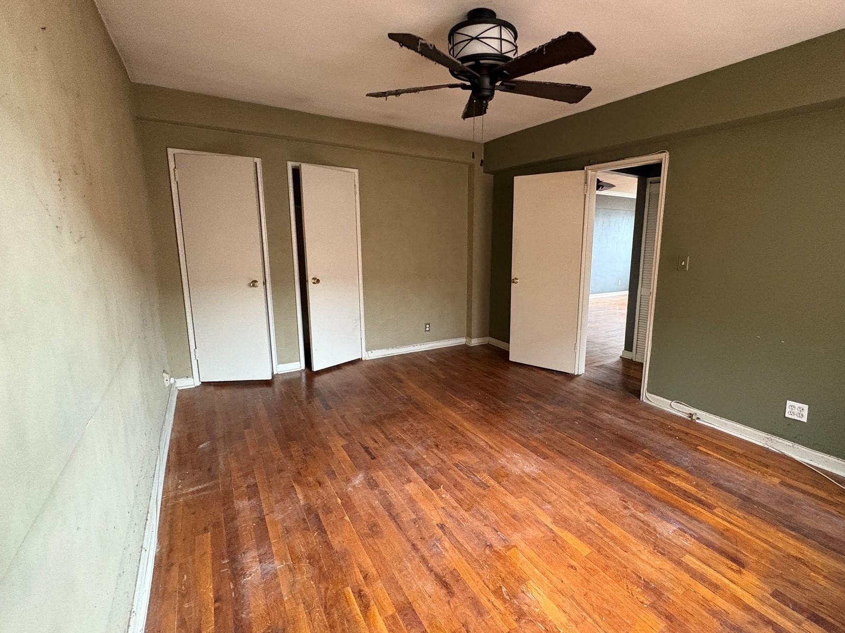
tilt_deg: -10.0
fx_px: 415
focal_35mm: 17
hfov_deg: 90.5
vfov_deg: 74.7
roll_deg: -1.0
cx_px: 477
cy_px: 313
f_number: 2.2
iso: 800
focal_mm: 2.22
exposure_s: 1/60
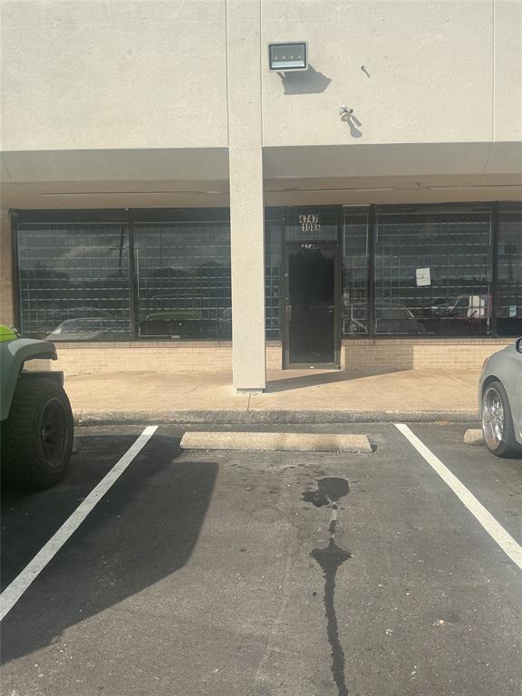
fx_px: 583
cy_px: 348
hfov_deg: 48.2
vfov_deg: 61.7
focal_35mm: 29
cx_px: 261
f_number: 1.8
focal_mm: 3
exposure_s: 1/1912
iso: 25
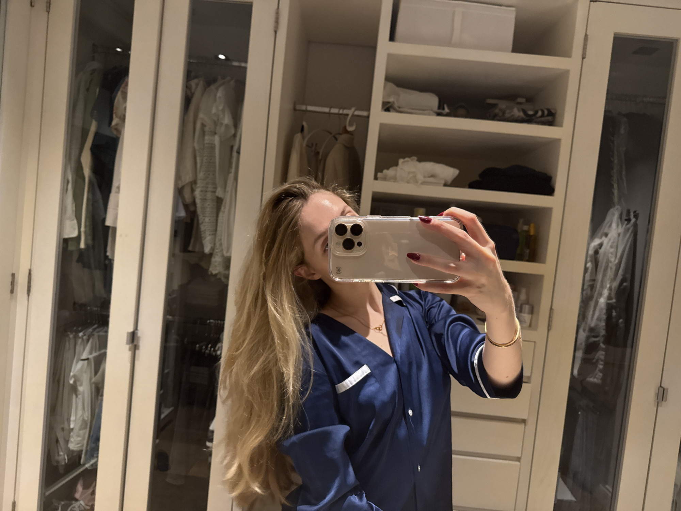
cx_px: 340
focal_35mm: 24
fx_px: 472
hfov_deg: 71.6
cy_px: 256
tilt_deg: -3.8
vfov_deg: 56.8
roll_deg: -6.0
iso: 500
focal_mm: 6.76
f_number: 1.78
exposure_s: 1/60
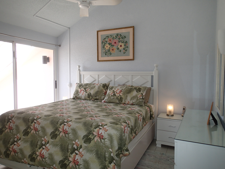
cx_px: 112
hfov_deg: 69.4
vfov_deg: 54.9
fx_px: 162
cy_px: 84
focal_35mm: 25
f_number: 2
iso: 100
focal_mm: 4.5
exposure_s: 1/500
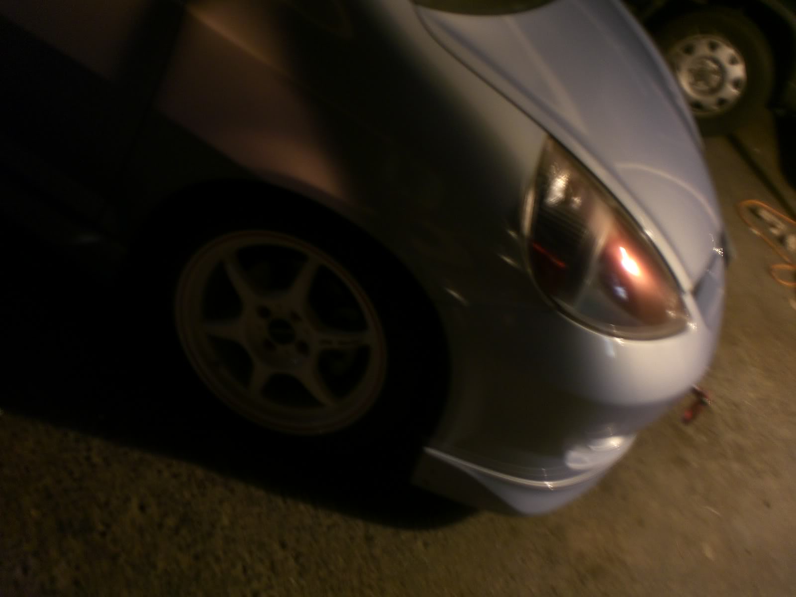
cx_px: 398
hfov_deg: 49.0
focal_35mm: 38
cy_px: 298
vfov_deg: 37.7
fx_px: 874
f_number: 3.1
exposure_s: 4
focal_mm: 6.3
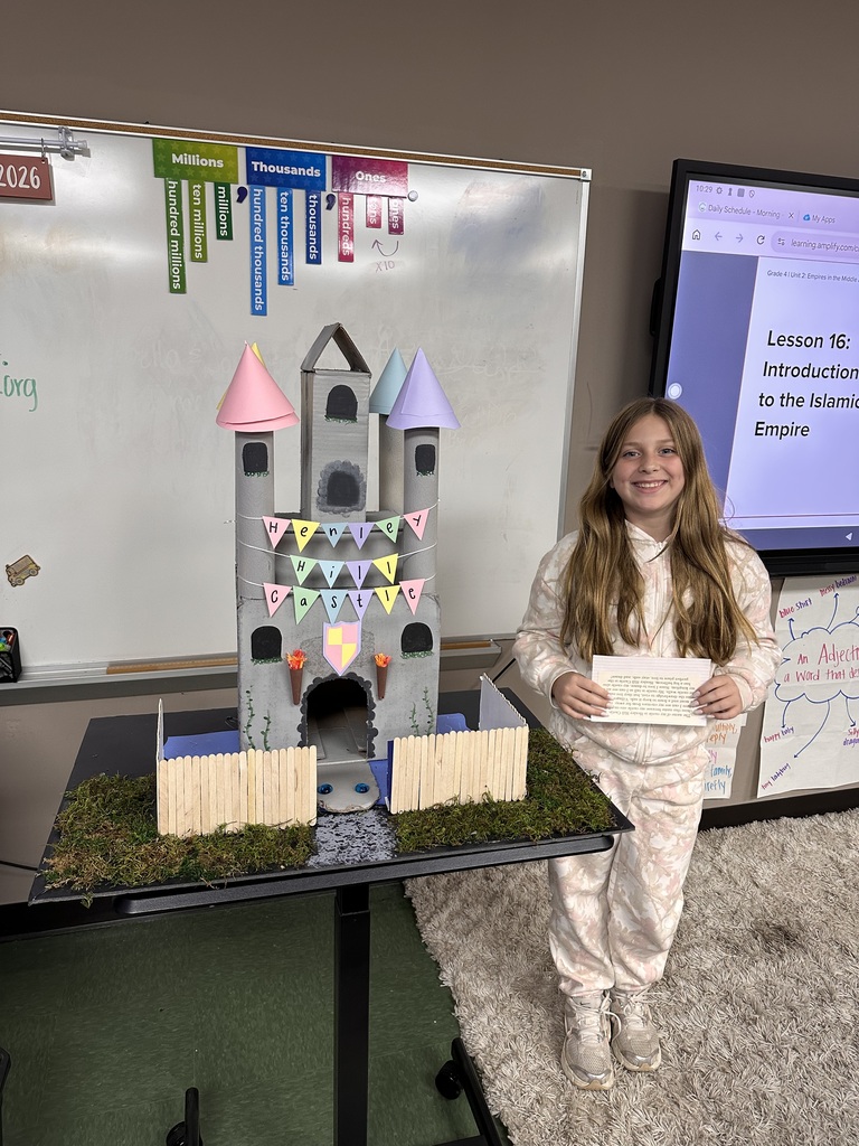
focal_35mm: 24
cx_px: 430
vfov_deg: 71.6
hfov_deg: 56.8
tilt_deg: -14.0
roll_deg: -2.1
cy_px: 573
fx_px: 794
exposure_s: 1/60
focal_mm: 6.86
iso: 200
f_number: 1.78
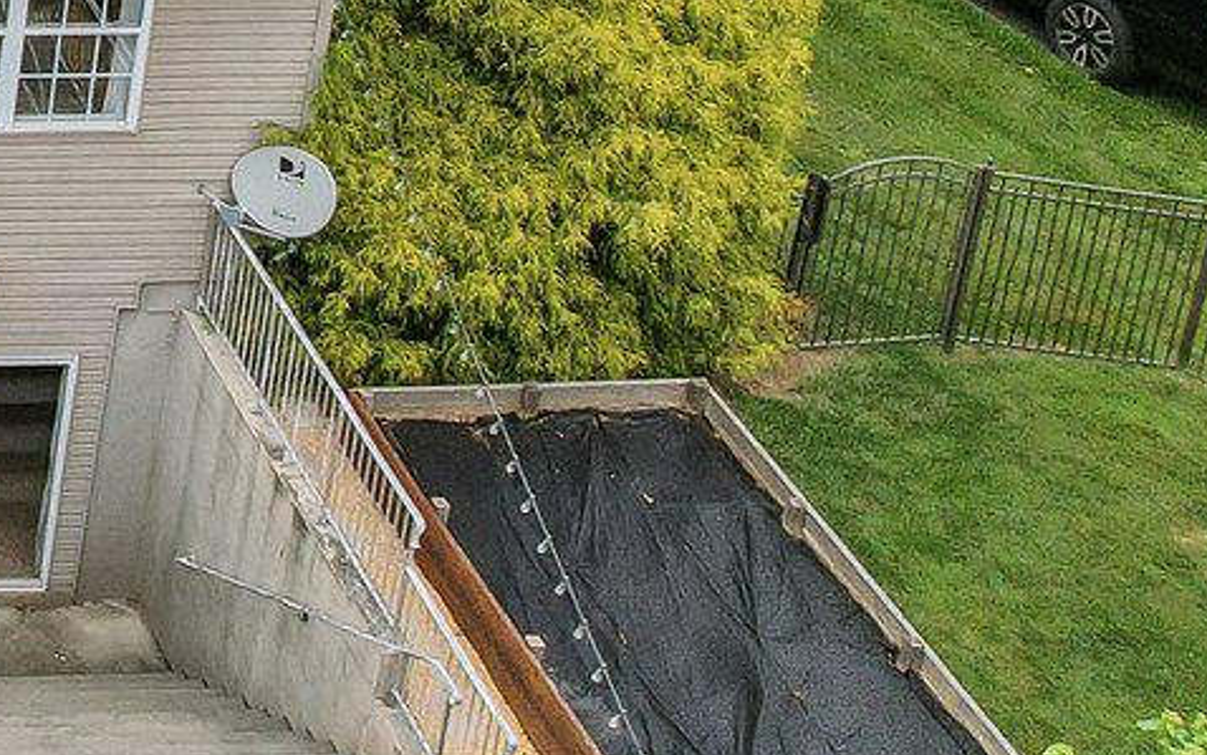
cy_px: -665
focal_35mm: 96
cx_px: -1002
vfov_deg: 12.3
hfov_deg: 17.4
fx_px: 3159
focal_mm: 8.4
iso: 110
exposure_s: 1/2500
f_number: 2.8
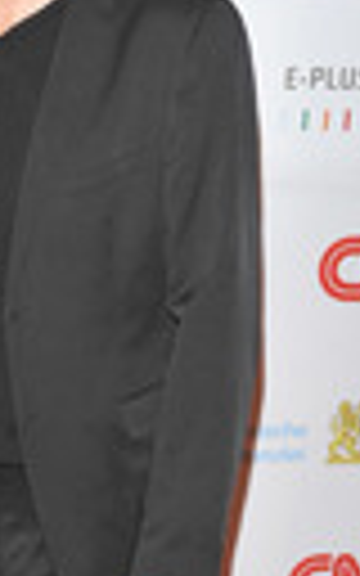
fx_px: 1994
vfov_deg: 16.3
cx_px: -115
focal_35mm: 127
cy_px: 486
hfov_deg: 10.1
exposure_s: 1/250
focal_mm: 40
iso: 800
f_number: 6.3
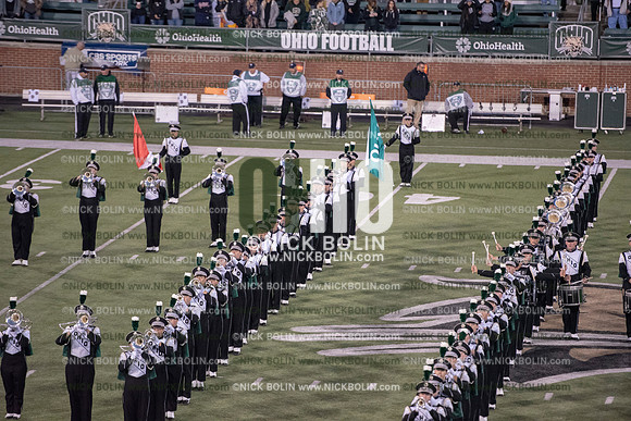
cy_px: 210
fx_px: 3506
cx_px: 316
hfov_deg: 10.3
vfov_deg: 6.9
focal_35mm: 200
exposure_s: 1/1250
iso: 5000
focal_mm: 200
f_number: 3.2
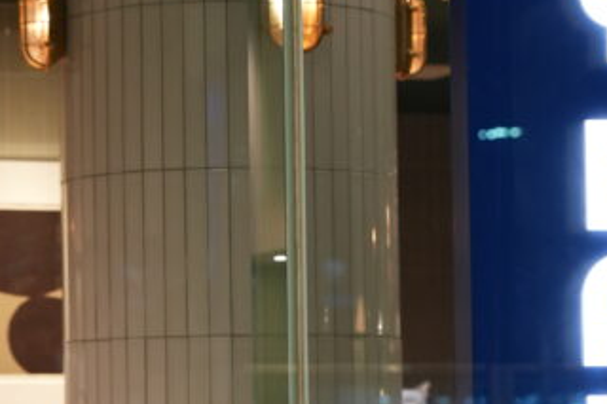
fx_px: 3185
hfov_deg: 10.9
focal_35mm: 189
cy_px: 294
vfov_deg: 7.3
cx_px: 268
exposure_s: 1/160
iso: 1600
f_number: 3.2
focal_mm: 59
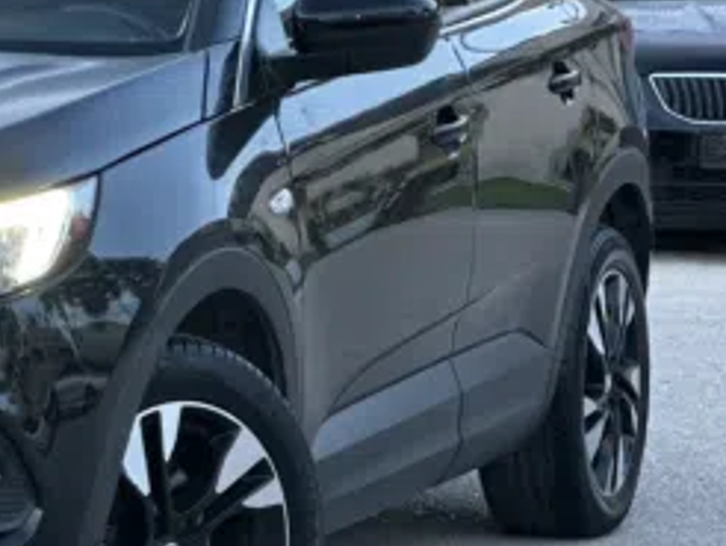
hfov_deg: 9.7
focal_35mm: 200
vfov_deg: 7.4
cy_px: 239
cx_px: -142
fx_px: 4199
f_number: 2.8
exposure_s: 1/40
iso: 250
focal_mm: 9
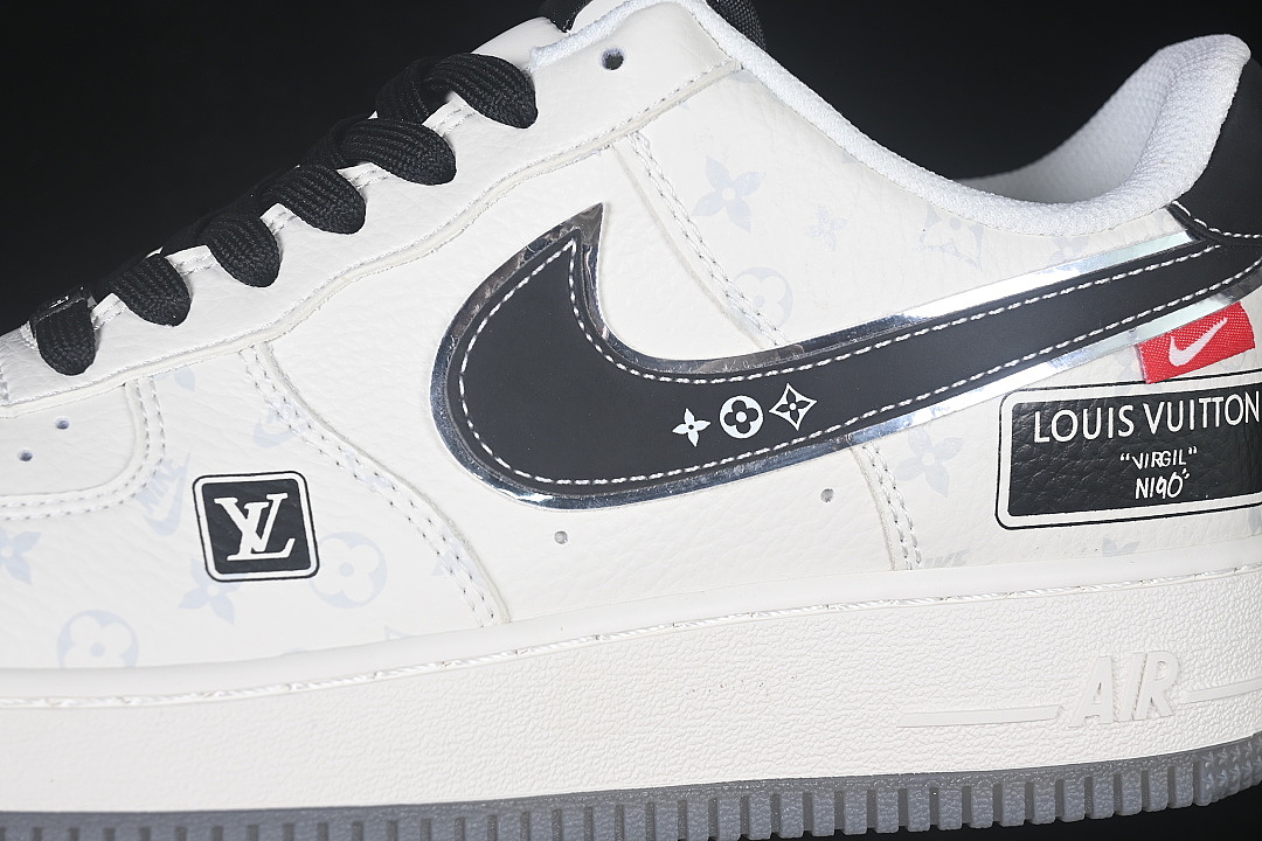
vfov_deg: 18.2
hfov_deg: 27.0
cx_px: 631
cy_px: 420
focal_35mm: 75
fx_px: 2629
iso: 160
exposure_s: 1/80
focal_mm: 50
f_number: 7.1
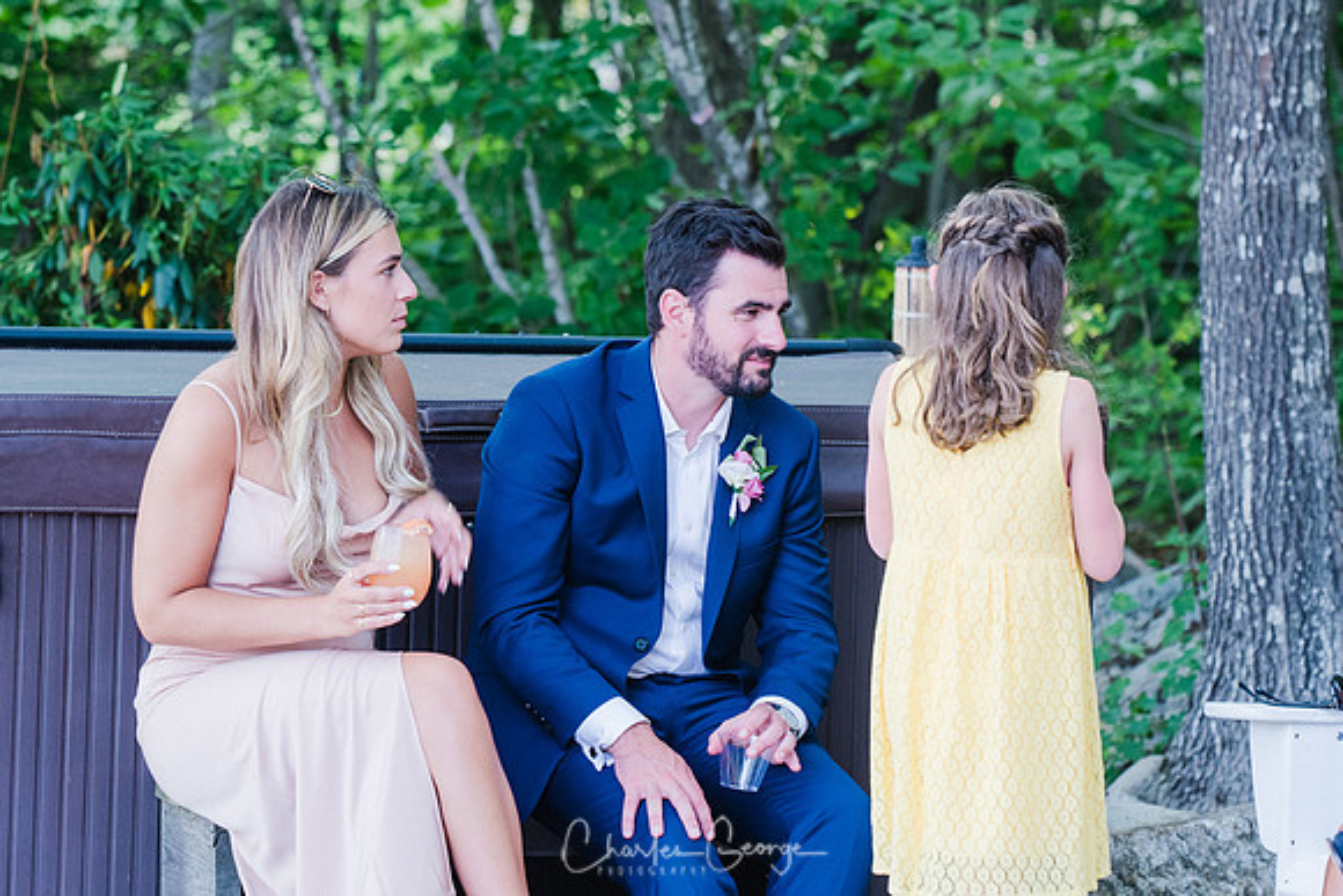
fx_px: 6157
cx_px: 672
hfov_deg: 12.4
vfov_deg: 8.3
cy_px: 448
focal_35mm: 165
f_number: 4.5
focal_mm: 110
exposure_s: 1/80
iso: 400
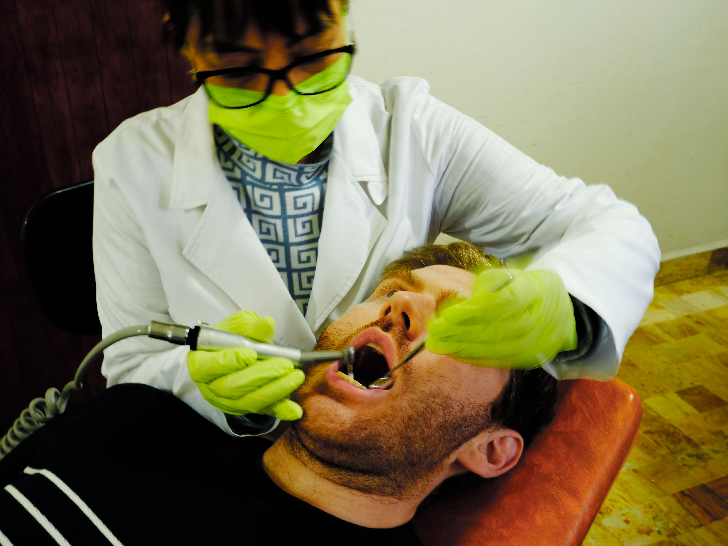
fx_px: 715
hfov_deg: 53.8
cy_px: 273
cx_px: 321
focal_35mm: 34
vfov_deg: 41.8
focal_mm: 20.5
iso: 160
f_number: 10
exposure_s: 1/2
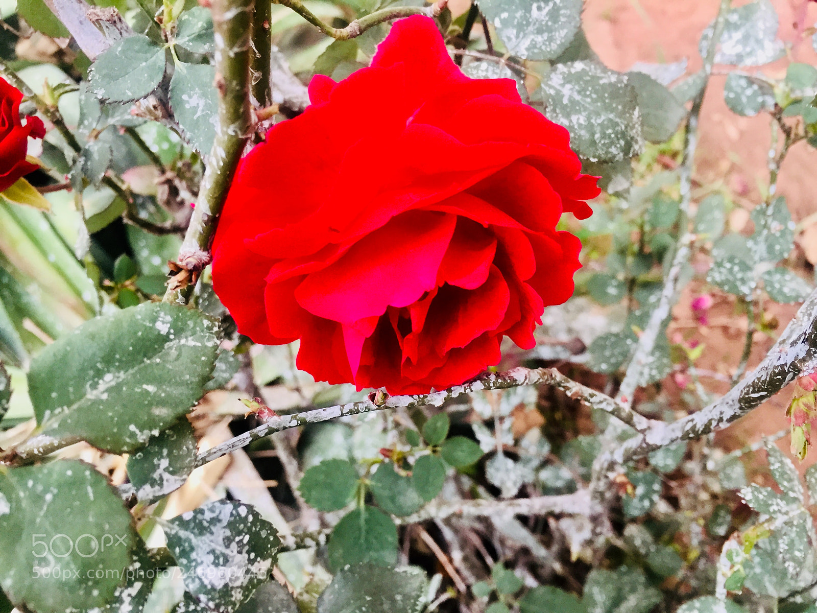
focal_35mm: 29
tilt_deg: -65.4
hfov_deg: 61.7
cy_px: 306
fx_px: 684
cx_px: 408
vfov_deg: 48.2
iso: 80
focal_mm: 4.15
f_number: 2.2
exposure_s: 1/33
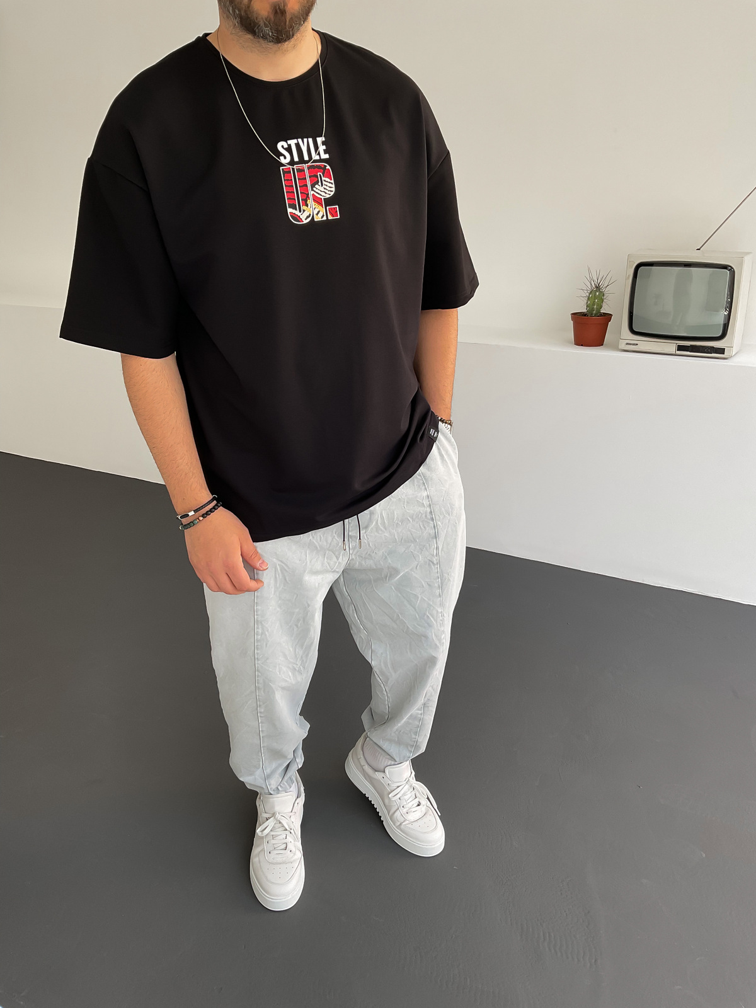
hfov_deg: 48.2
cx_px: 378
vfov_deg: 61.7
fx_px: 844
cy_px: 504
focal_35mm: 29
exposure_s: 1/120
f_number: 1.8
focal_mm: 3
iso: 32
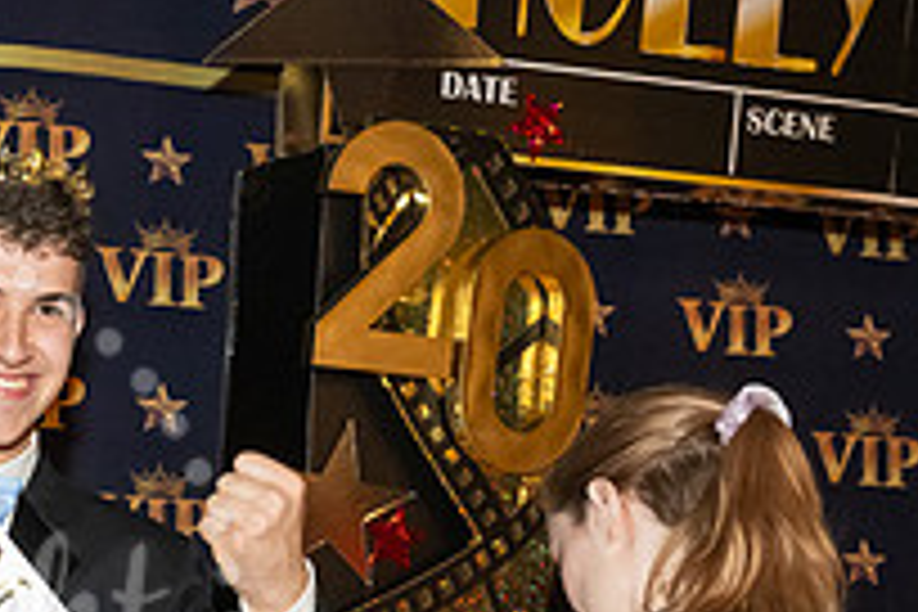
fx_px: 2065
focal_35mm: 81
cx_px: -184
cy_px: 632
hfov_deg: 23.0
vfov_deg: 16.5
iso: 6400
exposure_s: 1/125
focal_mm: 28.5
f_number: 5.6
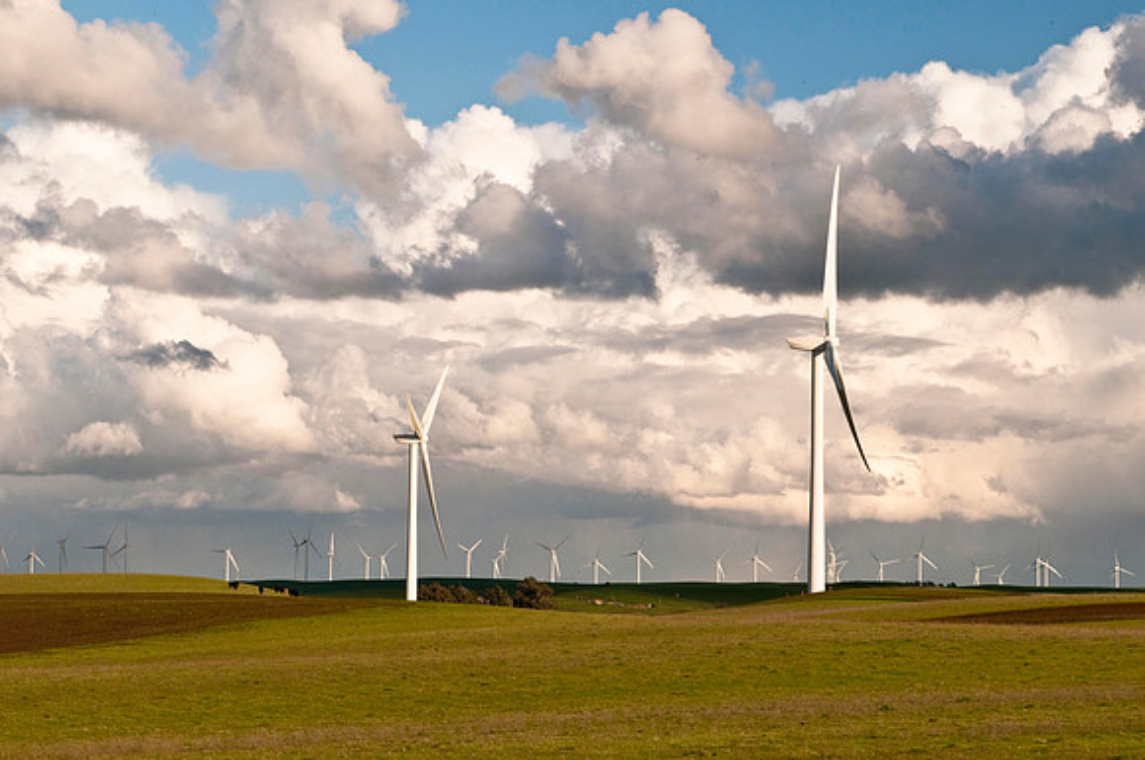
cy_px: 380
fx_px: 3335
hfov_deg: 19.5
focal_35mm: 105
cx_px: 572
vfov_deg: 13.0
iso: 200
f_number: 13
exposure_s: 1/90
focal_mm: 70
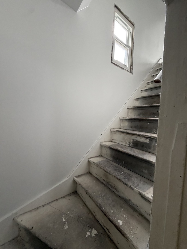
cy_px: 124
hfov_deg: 85.7
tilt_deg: -0.3
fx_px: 101
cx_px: 94
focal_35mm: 14
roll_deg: -2.9
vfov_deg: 102.1
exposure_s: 1/68
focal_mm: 2.22
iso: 320
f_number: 2.2
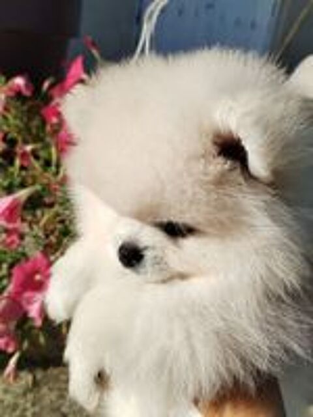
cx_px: 156
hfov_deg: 53.1
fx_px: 313
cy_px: 208
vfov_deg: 67.3
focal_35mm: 26
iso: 100
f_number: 1.8
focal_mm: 4.75
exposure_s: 1/1073
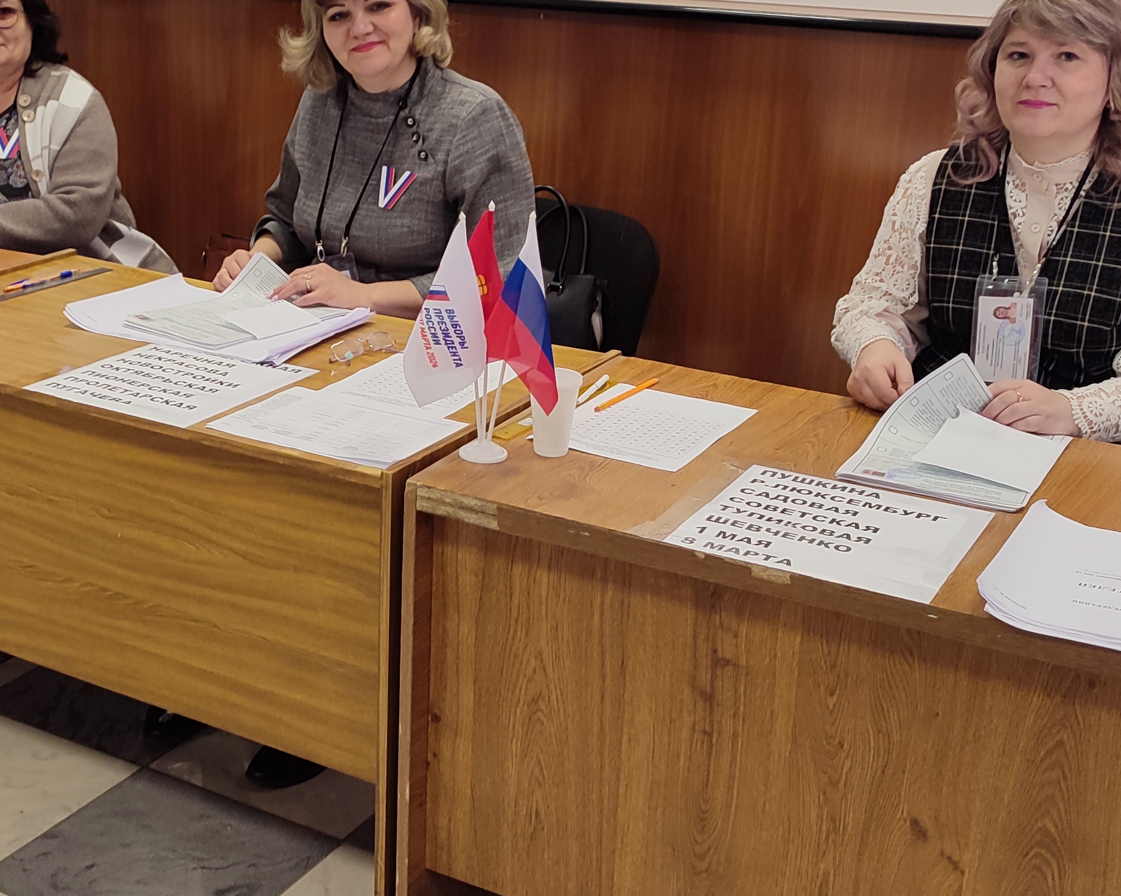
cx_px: 333
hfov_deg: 34.9
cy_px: 363
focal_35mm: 53
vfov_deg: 28.5
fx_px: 1758
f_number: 1.9
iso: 147
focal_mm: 6.04
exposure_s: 1/33
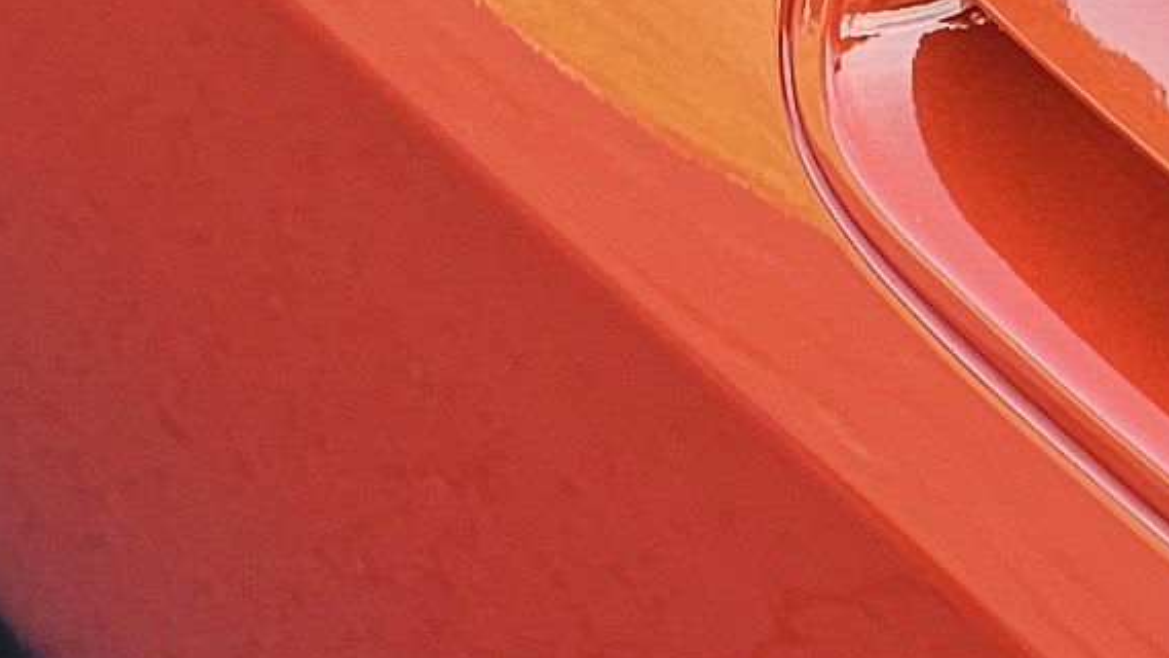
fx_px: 5455
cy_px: -1135
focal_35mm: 176
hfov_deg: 12.2
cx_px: 933
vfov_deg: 6.4
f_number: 1.7
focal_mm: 6.3
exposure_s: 1/207
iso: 40
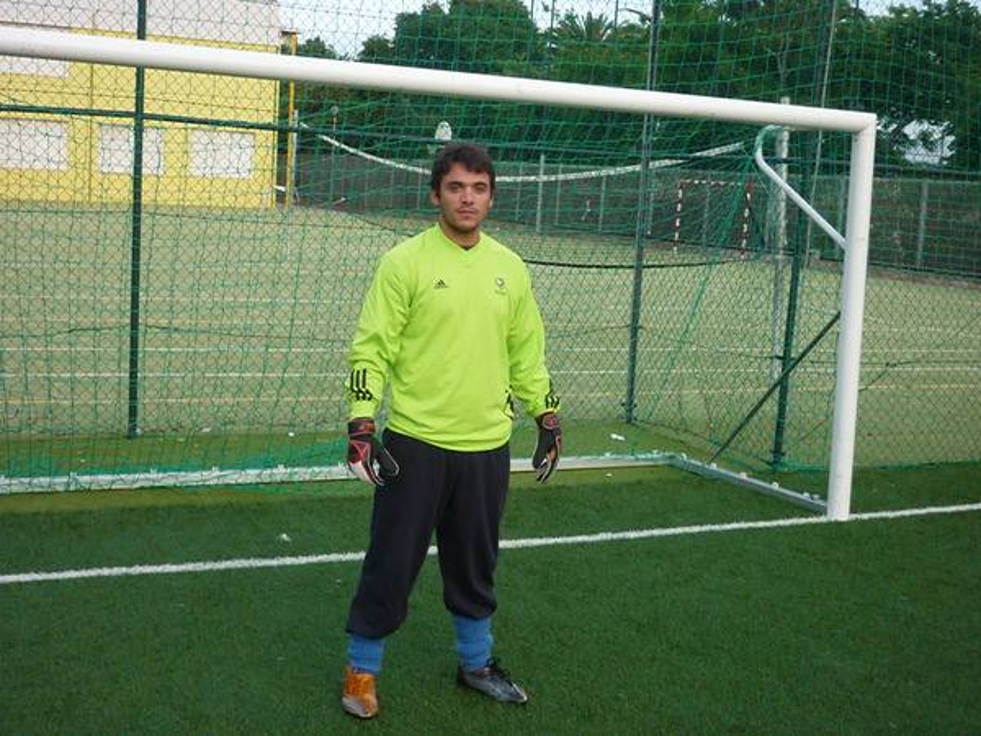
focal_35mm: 48
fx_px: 1360
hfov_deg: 39.7
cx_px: 490
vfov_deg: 30.3
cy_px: 368
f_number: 3.2
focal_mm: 8
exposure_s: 1/800
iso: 500
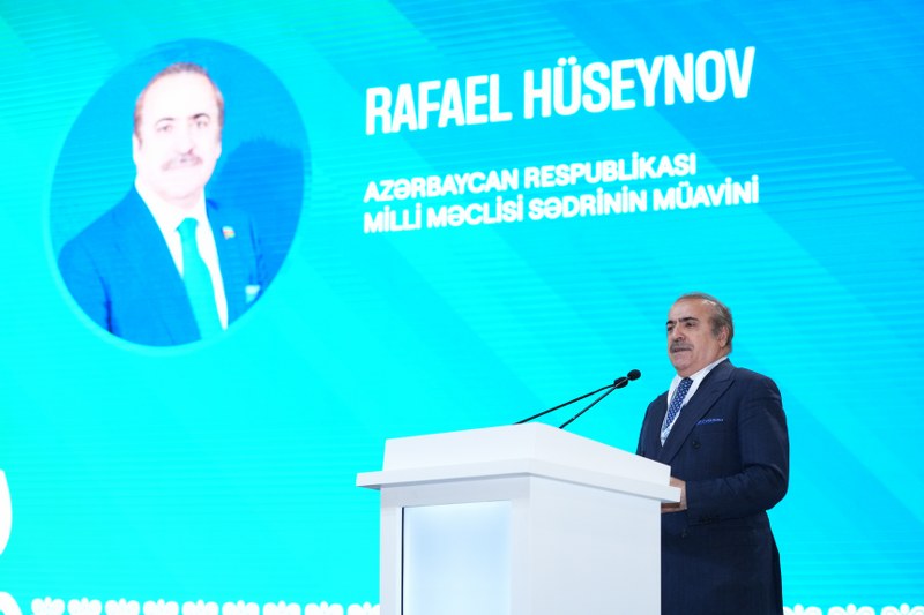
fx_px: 1899
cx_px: 462
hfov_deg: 27.3
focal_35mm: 74
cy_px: 308
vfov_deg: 18.4
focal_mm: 74
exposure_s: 1/200
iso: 2500
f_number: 3.5
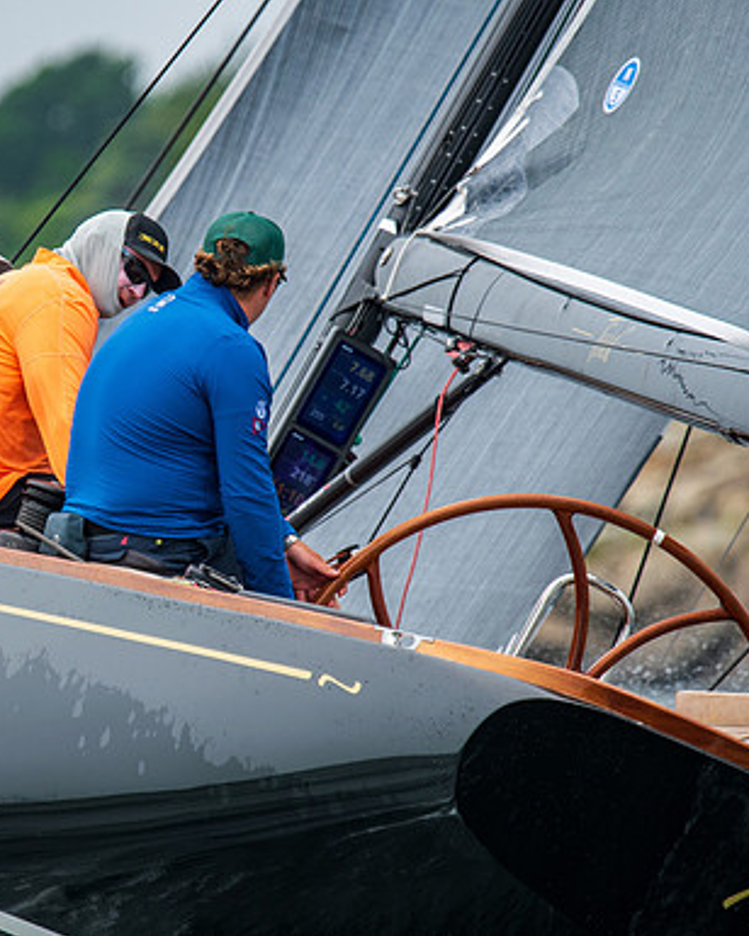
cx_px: 105
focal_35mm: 637
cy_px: 468
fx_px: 17651
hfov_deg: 2.4
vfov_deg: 3.0
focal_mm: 300
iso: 200
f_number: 4
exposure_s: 1/1600
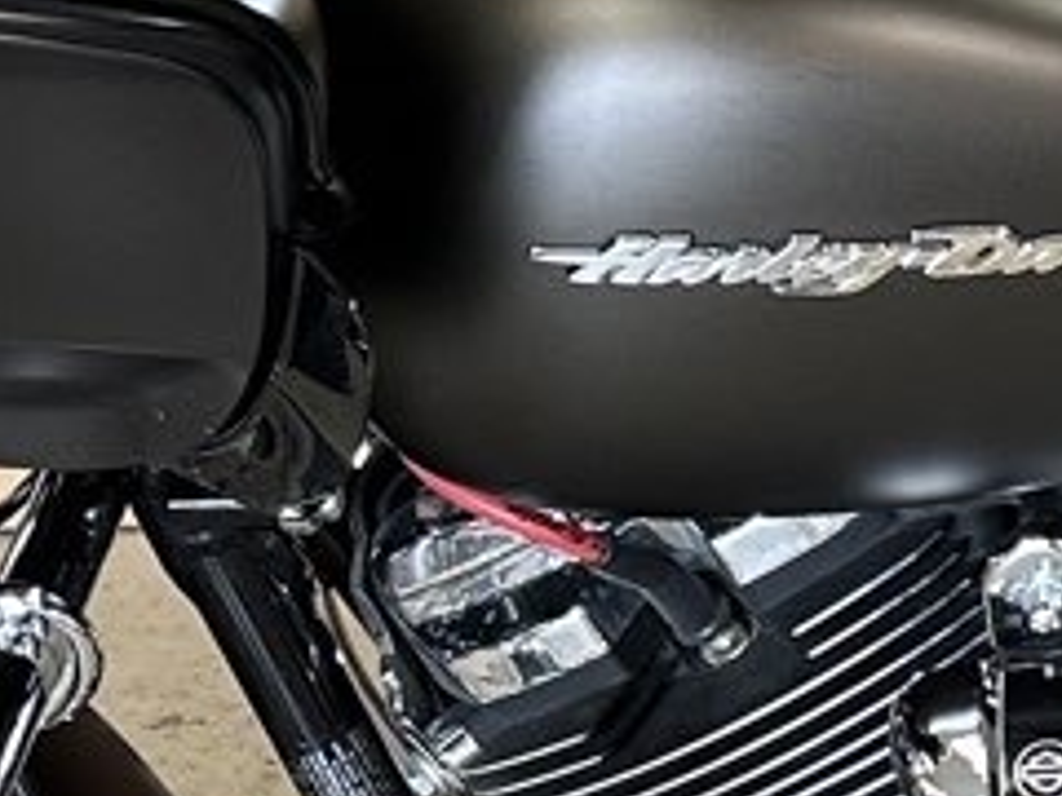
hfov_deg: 11.8
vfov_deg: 9.3
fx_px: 4909
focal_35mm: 160
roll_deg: +2.1
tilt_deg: -14.2
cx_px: 1611
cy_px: 402
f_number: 1.78
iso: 200
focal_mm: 6.86
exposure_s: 1/60
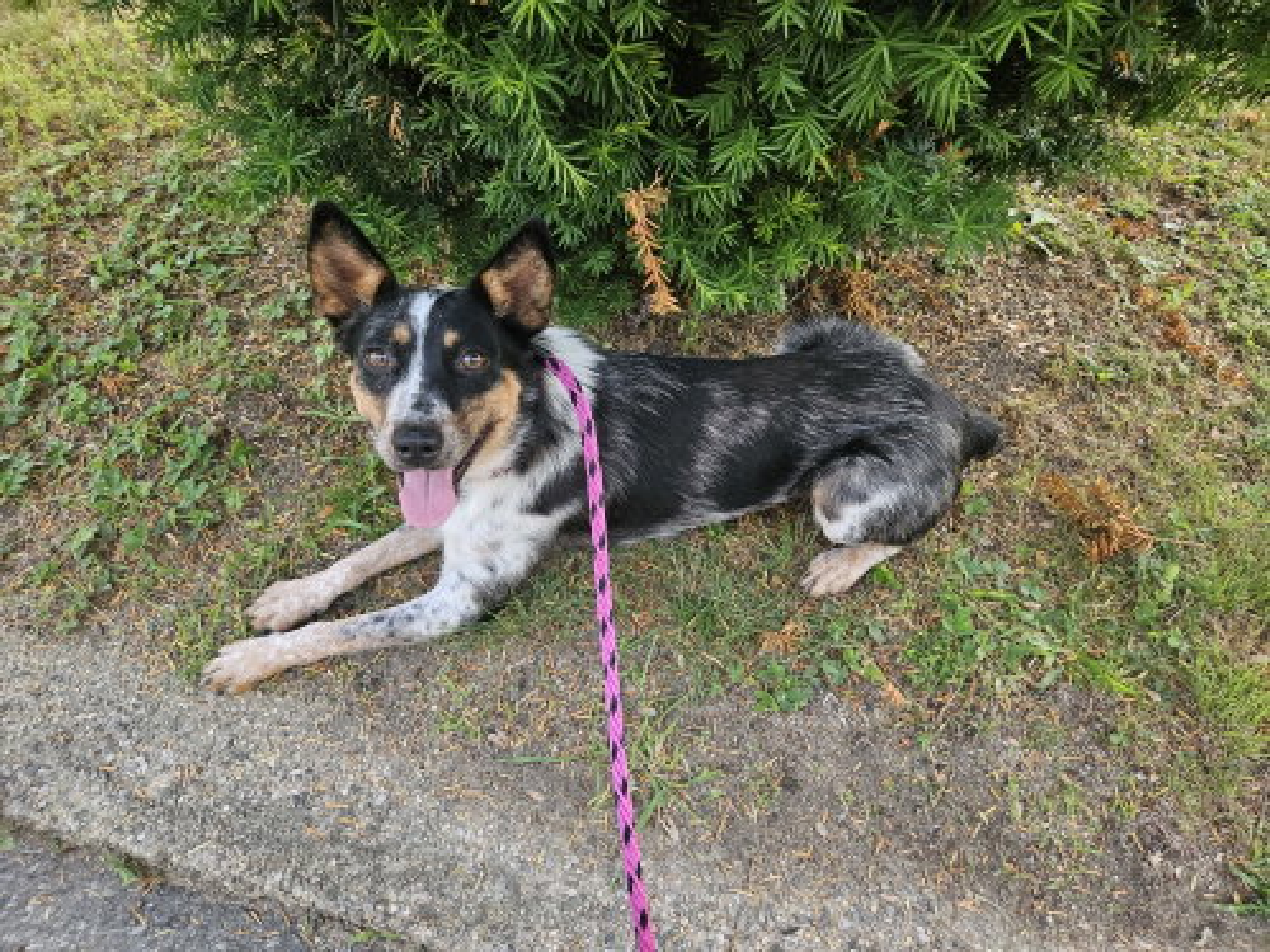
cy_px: 476
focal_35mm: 23
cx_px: 635
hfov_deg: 73.9
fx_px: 844
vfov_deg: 58.9
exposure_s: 1/180
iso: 200
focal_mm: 5.4
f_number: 1.8
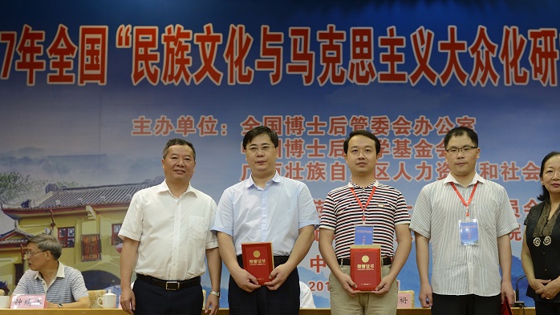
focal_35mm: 58
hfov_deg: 35.7
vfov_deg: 20.5
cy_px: 247
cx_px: 370
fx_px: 861
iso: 640
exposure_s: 1/60
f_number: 4
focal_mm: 35
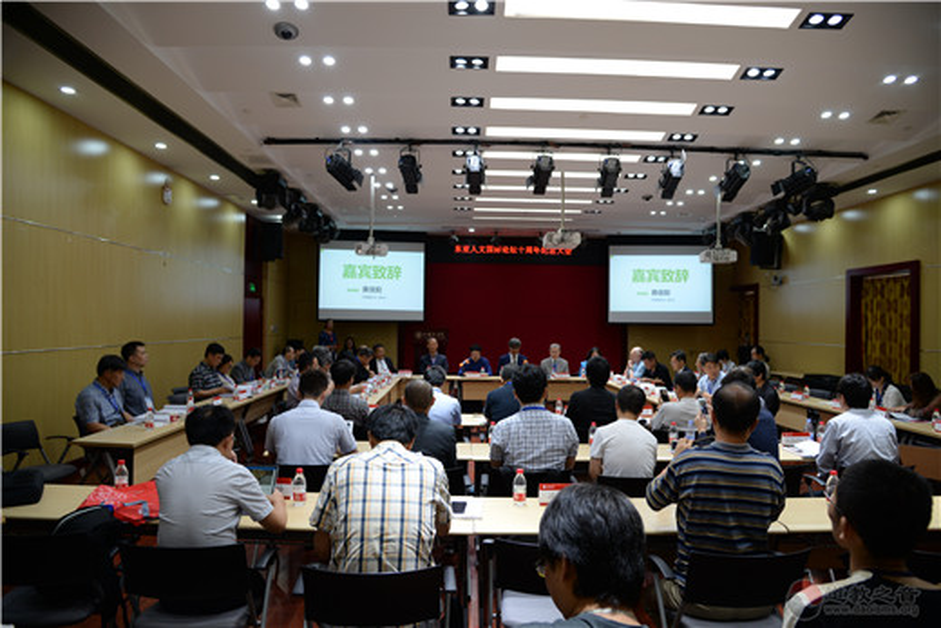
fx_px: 627
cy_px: 314
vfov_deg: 53.2
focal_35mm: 24
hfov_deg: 73.7
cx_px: 470
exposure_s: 1/60
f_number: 4
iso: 400
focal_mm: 24
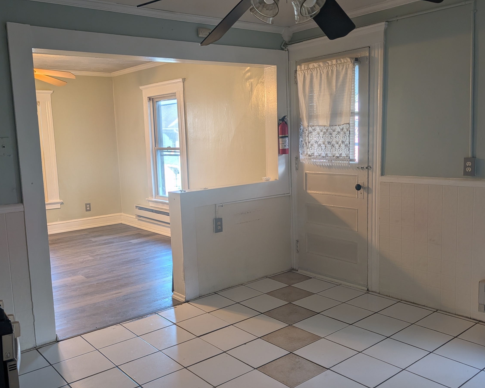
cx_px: 233
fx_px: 459
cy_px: 204
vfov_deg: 45.8
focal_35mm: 32
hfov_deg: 55.6
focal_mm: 6.9
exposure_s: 1/120
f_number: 1.68
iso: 29
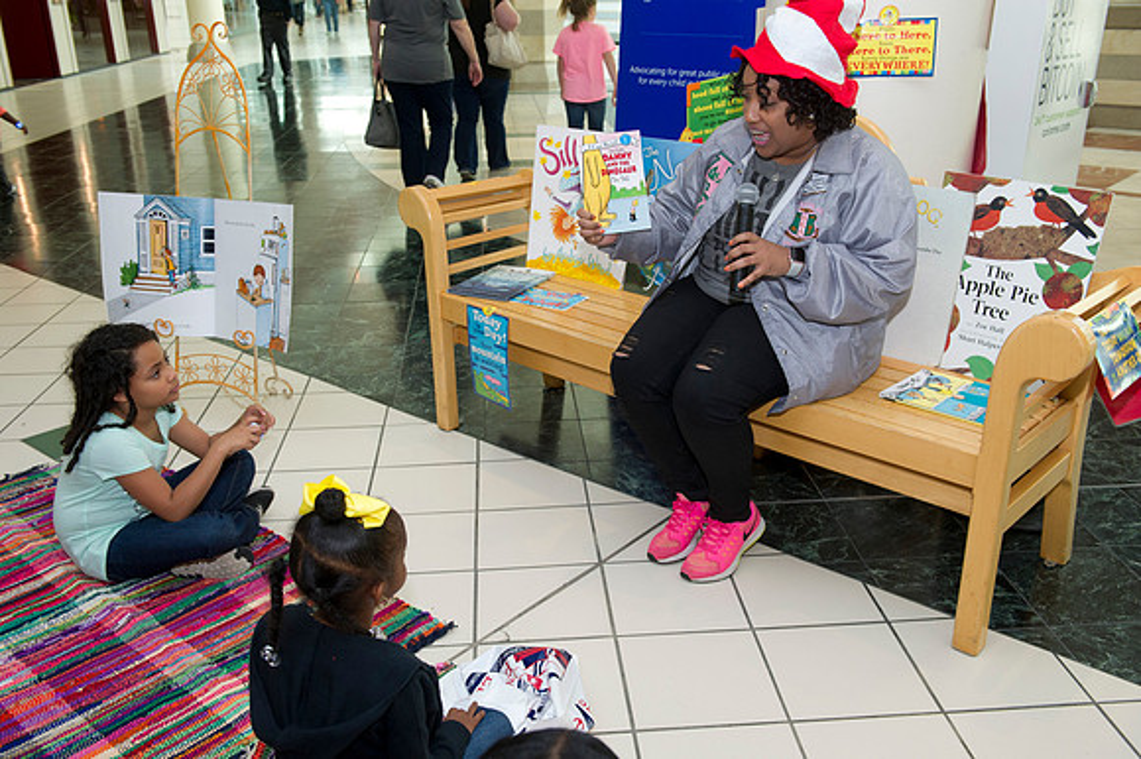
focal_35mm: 34
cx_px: 570
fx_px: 1077
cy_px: 380
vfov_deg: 38.8
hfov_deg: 55.8
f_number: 5.6
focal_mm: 34
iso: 1250
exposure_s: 1/250
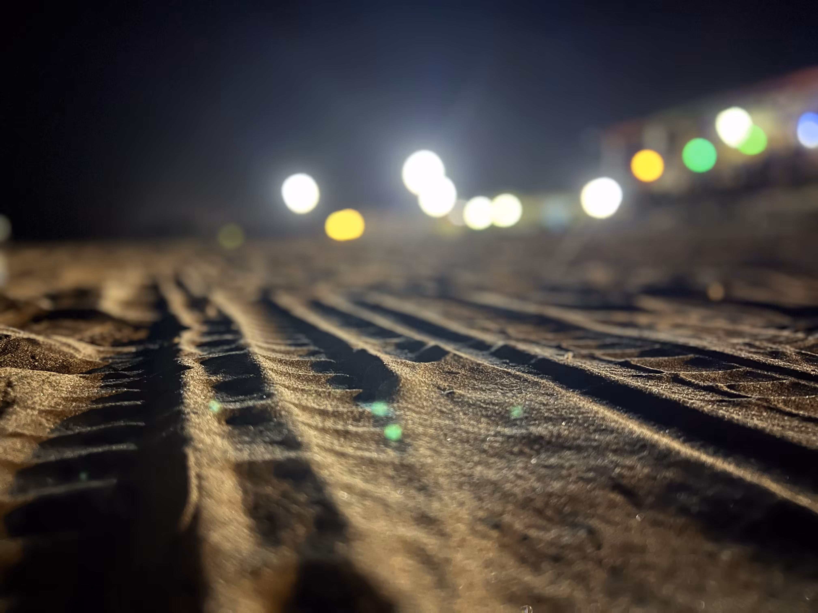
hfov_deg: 67.3
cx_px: 409
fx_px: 614
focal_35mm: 26
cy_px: 306
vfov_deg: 53.1
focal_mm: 5.7
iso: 1000
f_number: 1.5
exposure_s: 1/10
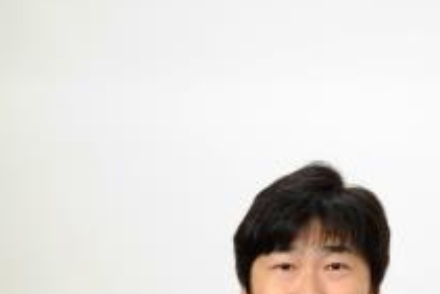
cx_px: 323
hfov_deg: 16.6
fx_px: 1504
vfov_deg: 11.0
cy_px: 302
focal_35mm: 123
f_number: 13
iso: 400
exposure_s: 1/60
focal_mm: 58
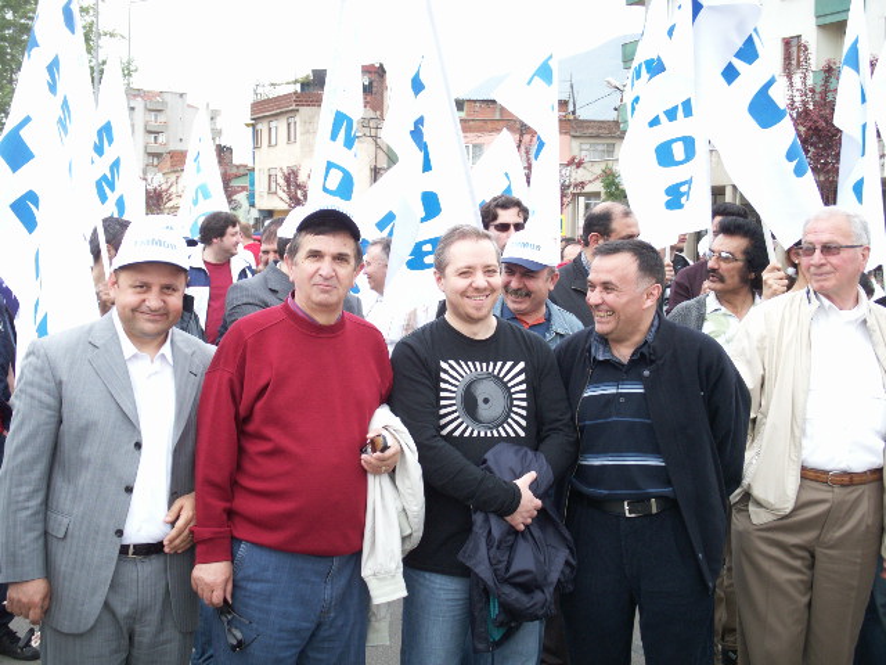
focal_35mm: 54
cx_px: 443
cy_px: 332
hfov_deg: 35.5
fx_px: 1382
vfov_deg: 27.0
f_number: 3.5
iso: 50
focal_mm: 11.5
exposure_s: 1/125
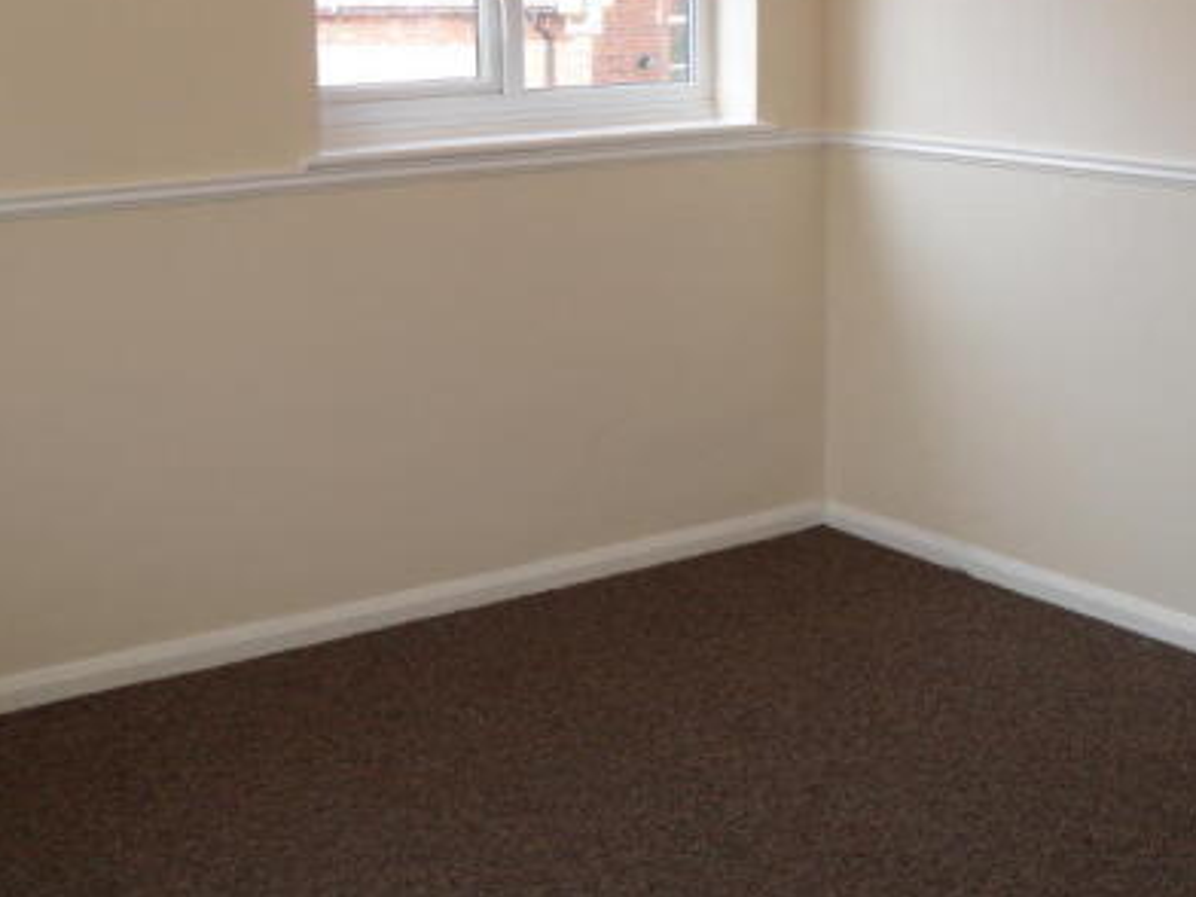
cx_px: 636
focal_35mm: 52
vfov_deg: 28.0
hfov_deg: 36.8
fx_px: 1797
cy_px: 377
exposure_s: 1/125
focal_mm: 6.3
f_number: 3
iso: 80
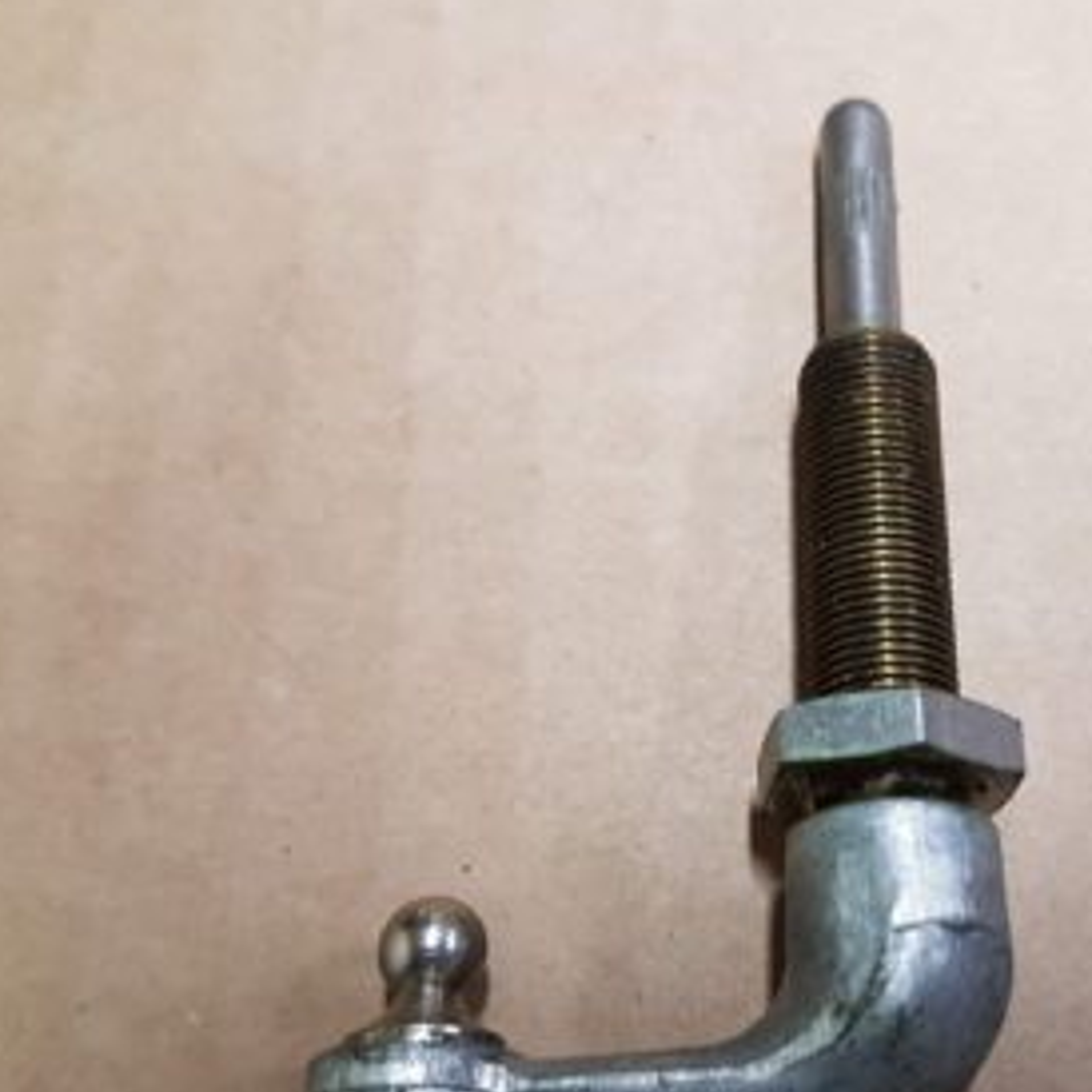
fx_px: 1499
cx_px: 777
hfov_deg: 39.3
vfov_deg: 39.8
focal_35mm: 42
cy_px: 660
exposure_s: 1/25
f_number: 1.7
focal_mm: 4.2
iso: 200
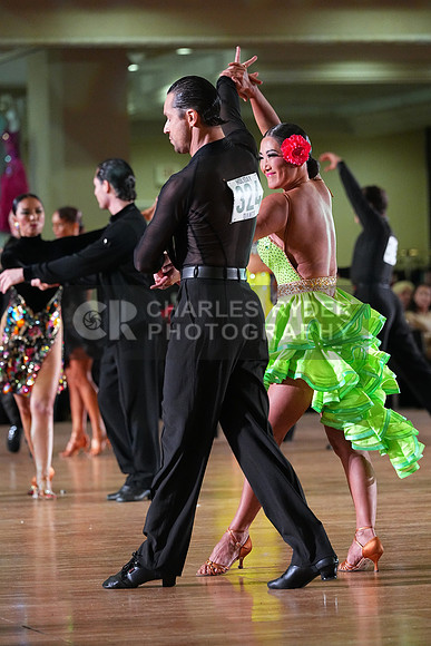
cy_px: 323
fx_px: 3589
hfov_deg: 6.9
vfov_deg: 10.3
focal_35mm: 200
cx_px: 216
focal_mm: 200
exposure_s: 1/400
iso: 8000
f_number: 5
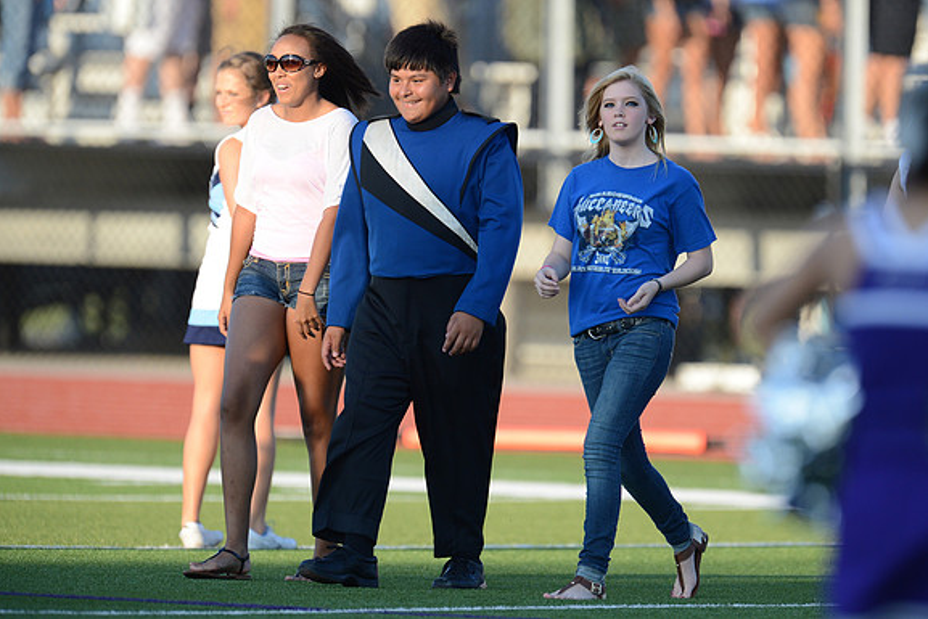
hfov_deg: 3.7
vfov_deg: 2.5
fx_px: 14258
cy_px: 310
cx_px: 465
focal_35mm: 553
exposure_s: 1/2000
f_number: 4
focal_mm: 550
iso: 800
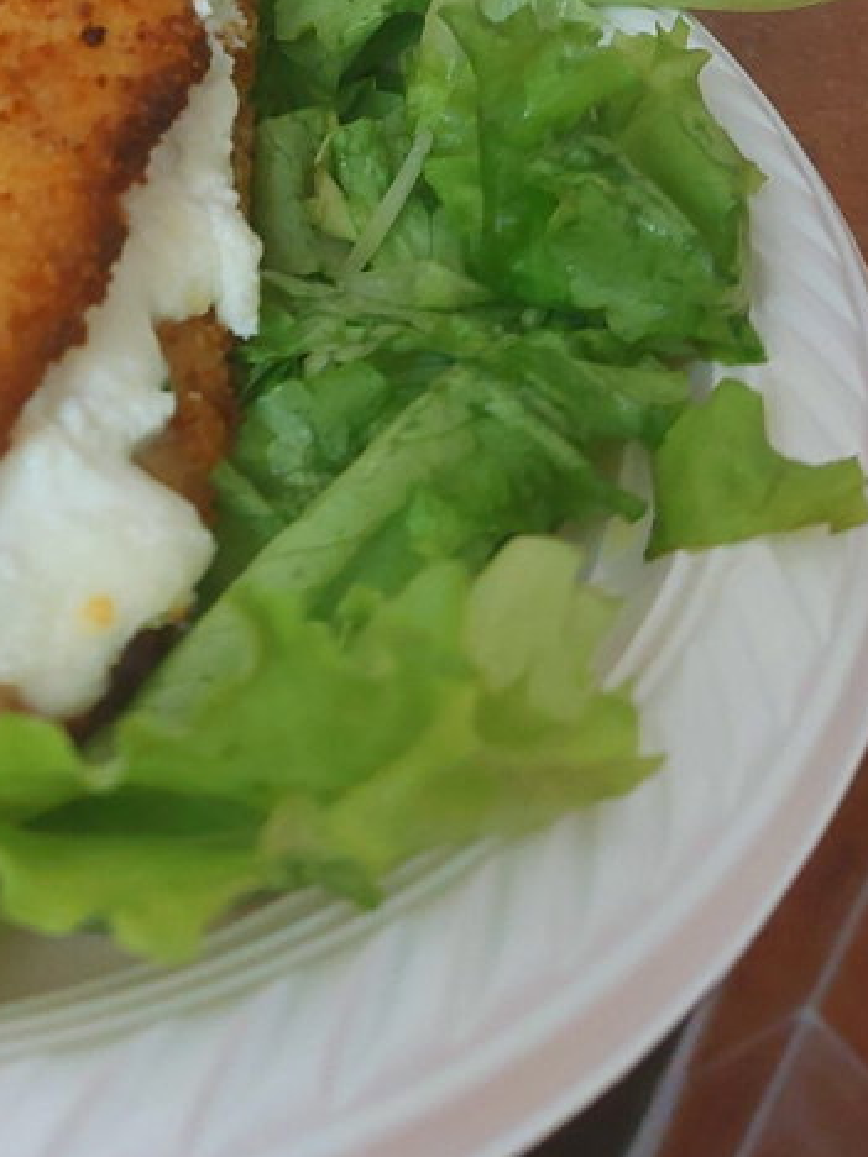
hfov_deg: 23.8
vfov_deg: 29.7
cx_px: 5
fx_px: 1973
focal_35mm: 59
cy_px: -84
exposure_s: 1/33
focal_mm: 5.23
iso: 500
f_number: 1.8
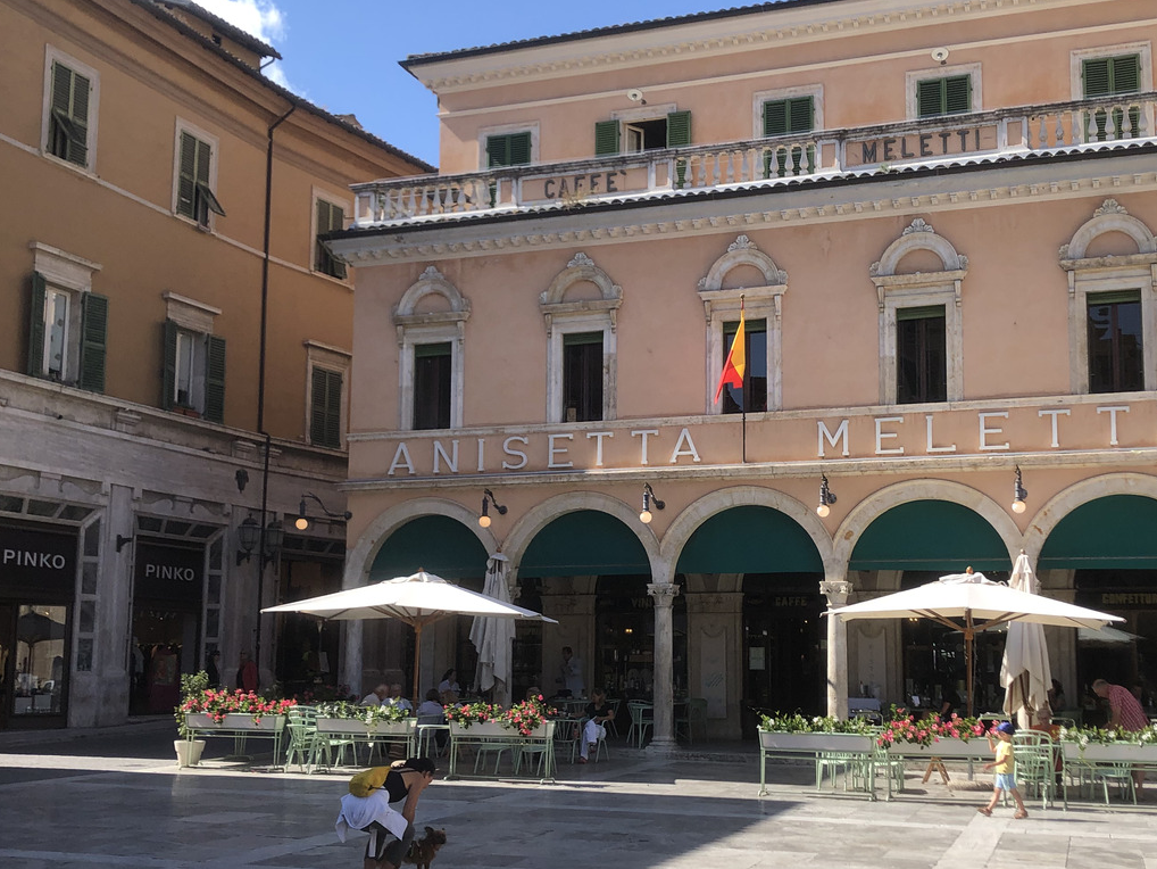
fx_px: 1471
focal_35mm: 44
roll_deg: +0.7
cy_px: 479
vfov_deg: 32.9
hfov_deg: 42.9
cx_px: 647
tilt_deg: +6.7
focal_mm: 4
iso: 20
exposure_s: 1/1245
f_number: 1.8
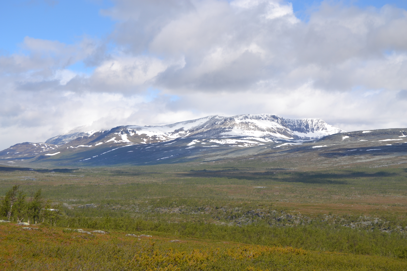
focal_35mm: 68
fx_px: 763
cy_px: 136
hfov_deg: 29.9
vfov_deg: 20.2
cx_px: 204
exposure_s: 1/320
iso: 100
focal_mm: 45
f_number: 9
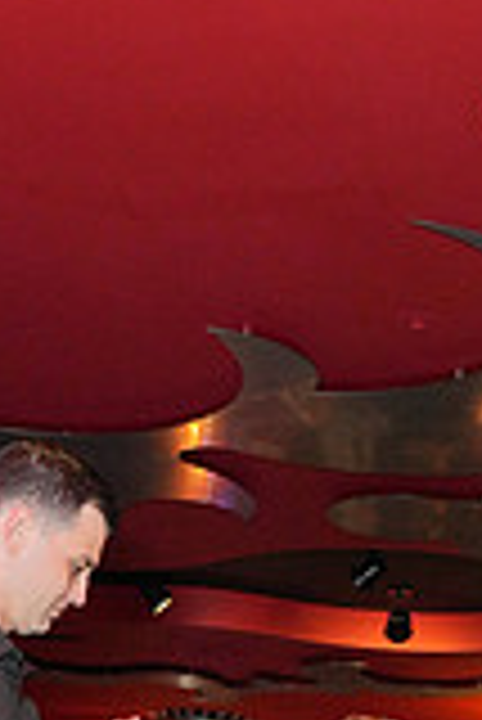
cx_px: 214
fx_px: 1743
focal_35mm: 87
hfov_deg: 15.7
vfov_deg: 20.0
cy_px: 1094
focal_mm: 24
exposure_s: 1/200
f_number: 4
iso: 4000
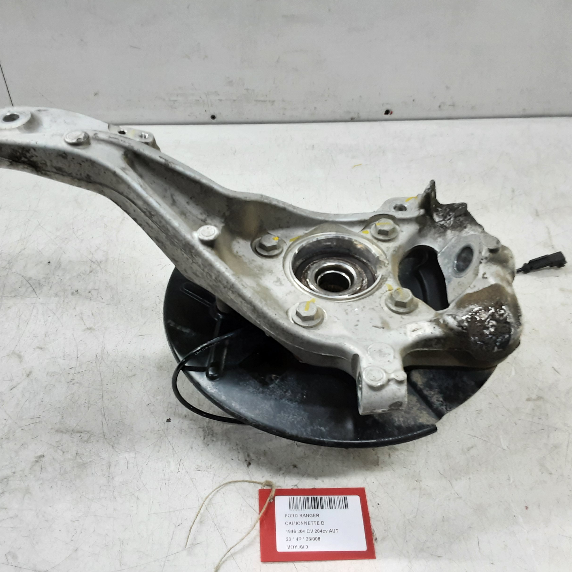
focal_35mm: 32
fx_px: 598
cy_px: 286
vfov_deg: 51.1
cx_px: 242
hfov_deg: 50.9
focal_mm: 2.91
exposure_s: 1/50
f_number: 1.9
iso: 100
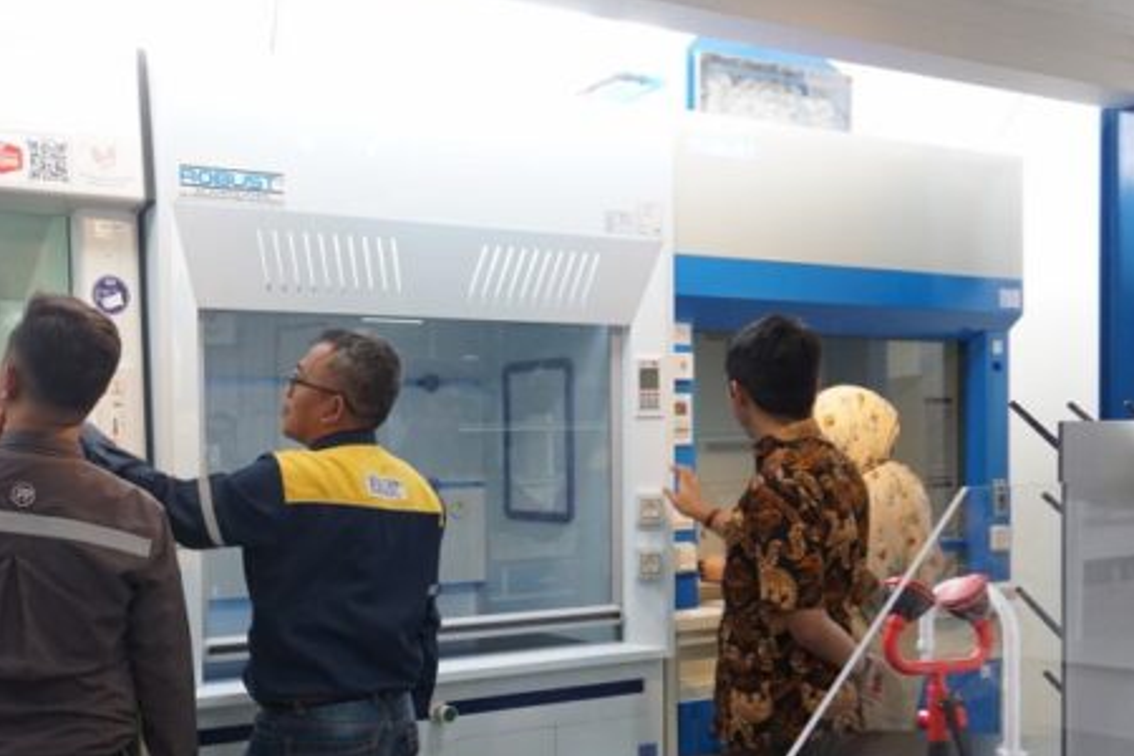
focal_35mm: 41
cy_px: 499
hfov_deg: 45.4
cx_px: 257
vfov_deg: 32.4
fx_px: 1291
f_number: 4
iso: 800
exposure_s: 1/125
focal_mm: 16
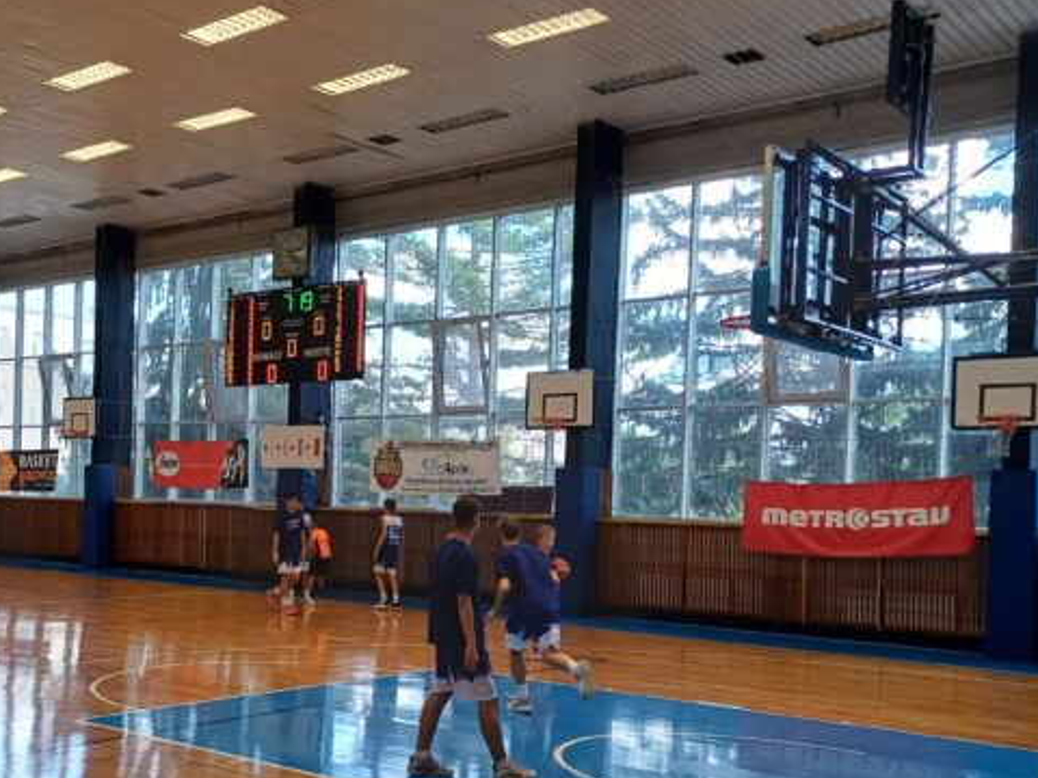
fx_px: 1199
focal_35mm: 40
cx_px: 266
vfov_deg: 35.7
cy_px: 493
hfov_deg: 45.3
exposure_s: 1/100
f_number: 1.8
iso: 64
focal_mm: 4.65
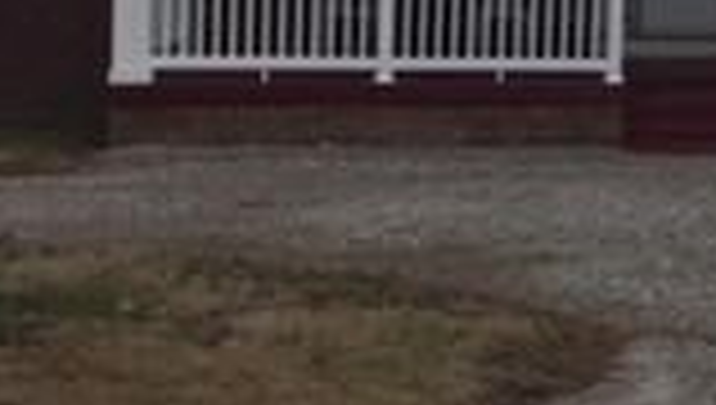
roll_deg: -1.8
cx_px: 1067
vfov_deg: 9.5
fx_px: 2415
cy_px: -86
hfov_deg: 15.6
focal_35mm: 127
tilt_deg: +1.3
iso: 32
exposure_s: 1/1412
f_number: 2.2
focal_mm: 4.15
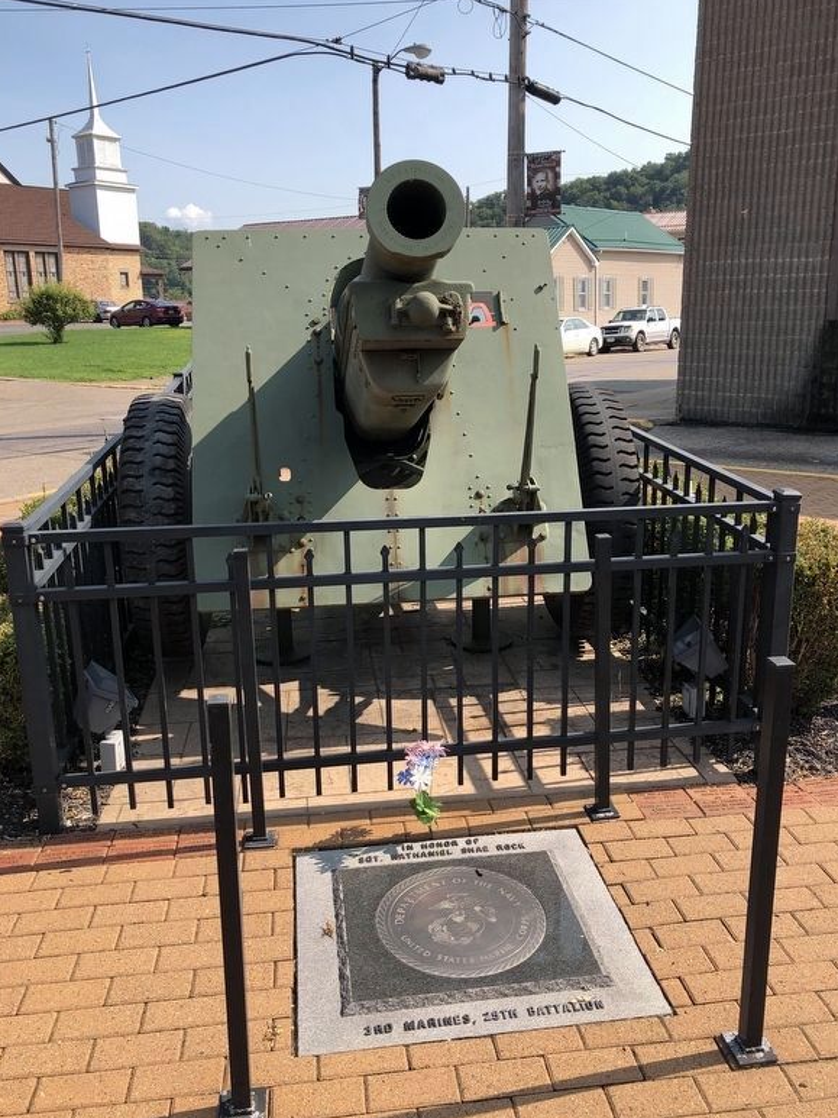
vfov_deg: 61.7
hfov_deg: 48.2
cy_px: 562
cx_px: 423
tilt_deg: -12.6
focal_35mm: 29
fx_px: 936
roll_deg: +0.2
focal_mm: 3.99
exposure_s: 1/1116
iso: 20
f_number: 1.8
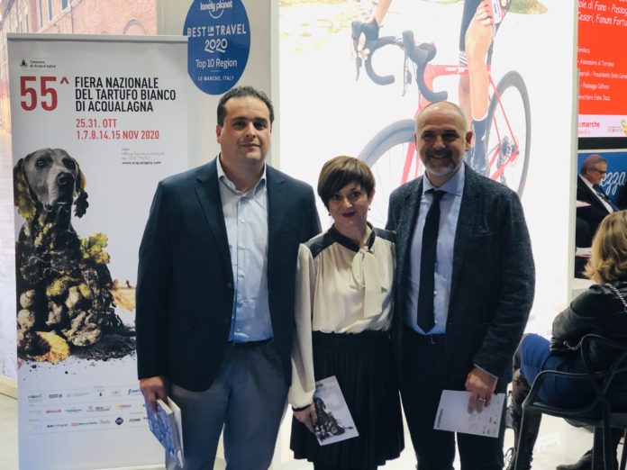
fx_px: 1032
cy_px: 235
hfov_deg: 33.8
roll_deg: -1.2
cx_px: 314
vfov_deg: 25.7
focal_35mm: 57
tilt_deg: -5.6
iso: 40
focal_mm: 6.6
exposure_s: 1/33
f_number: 2.8
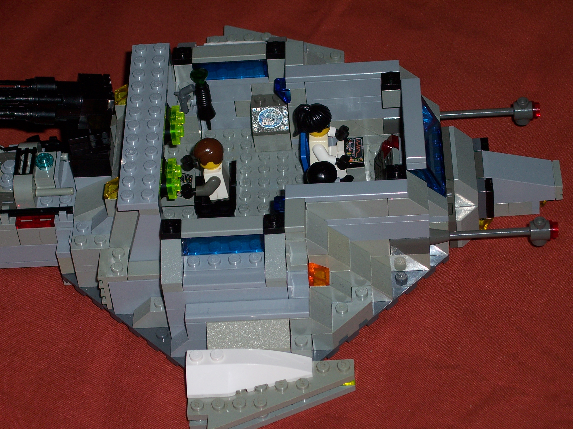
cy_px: 214
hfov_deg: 16.8
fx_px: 1937
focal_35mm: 117
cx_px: 286
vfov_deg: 12.7
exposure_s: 1/1000
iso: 100
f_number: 6.7
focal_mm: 24
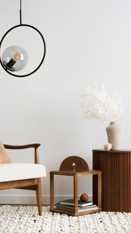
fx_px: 445
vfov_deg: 29.4
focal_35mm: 72
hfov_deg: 16.8
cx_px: 70
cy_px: 117
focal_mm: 61.8
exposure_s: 1/1.25
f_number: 11
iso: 100
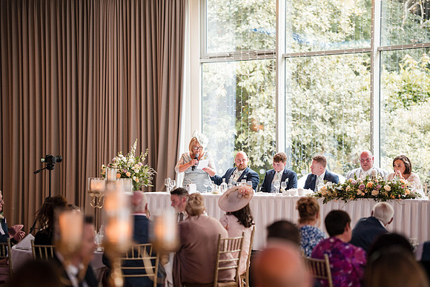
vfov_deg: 16.1
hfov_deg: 23.9
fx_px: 1015
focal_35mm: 85
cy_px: 144
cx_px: 215
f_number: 1.6
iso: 1000
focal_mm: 85
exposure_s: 1/500
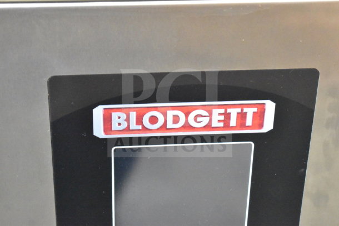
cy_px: 113
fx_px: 777
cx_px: 170
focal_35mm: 82
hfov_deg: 24.6
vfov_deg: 16.6
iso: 14400
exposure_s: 1/100
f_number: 5.6
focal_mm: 55
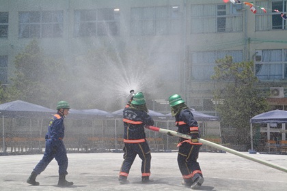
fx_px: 454
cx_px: 144
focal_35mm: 57
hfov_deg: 35.1
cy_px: 96
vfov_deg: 23.8
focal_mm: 38
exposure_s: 1/400
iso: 640
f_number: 16
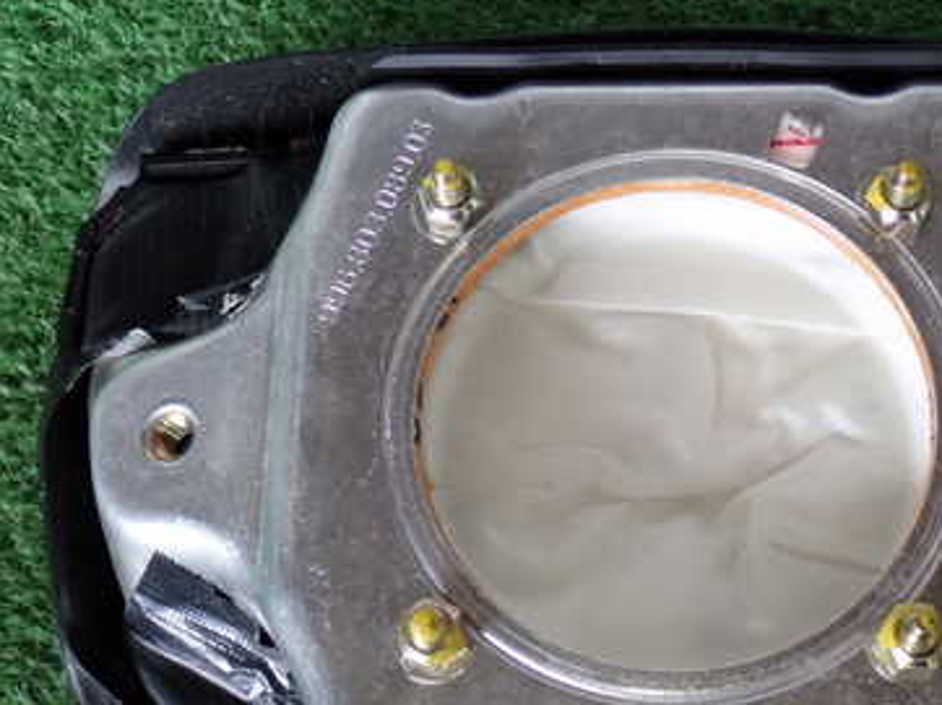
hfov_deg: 28.3
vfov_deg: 21.5
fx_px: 1849
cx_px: 653
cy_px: 505
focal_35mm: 68
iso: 125
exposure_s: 1/80
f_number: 2.8
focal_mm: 7.31
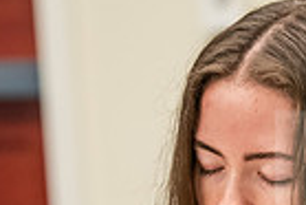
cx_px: 209
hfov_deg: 4.1
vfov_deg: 2.8
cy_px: 378
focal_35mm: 499
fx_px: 4246
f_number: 2.8
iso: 2000
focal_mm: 120
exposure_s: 1/200
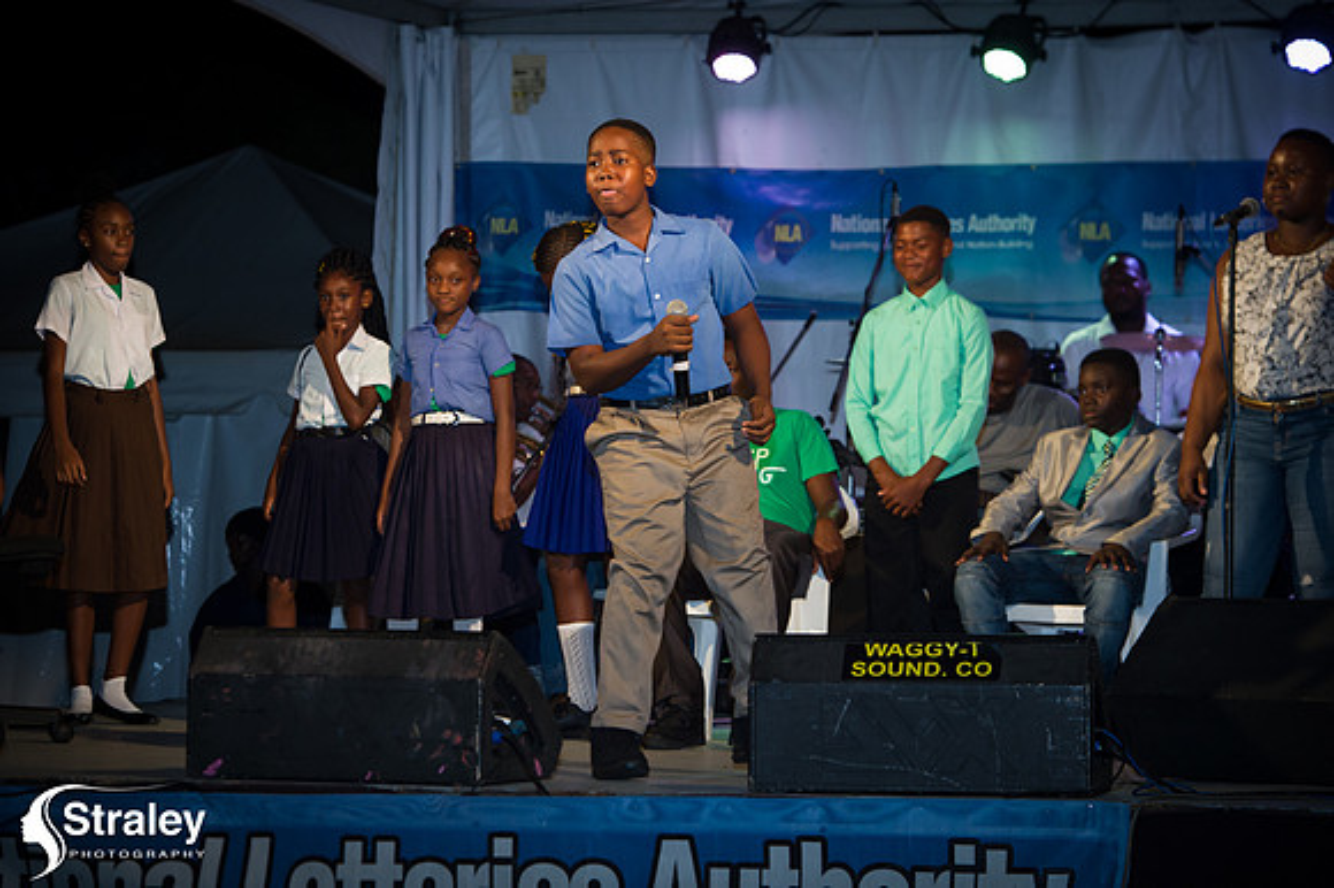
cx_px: 667
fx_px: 4518
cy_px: 444
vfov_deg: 11.2
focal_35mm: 122
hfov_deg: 16.8
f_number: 5.6
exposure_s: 1/160
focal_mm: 122
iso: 1600
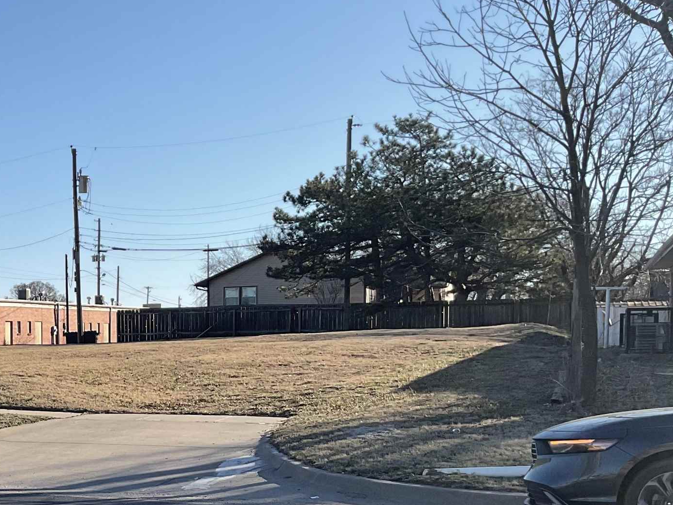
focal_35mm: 64
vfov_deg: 22.6
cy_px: 414
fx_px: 1244
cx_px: -30
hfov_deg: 28.1
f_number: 1.8
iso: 16
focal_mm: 3
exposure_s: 1/1626
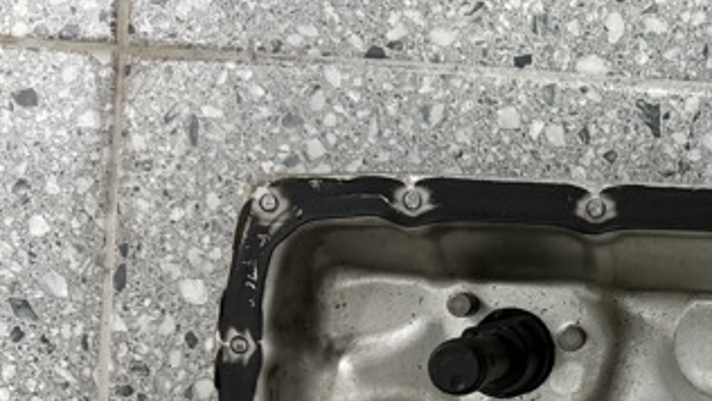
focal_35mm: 53
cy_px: 378
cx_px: 660
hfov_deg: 36.4
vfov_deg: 22.0
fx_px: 1001
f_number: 1.78
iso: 640
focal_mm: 6.76
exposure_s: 1/33
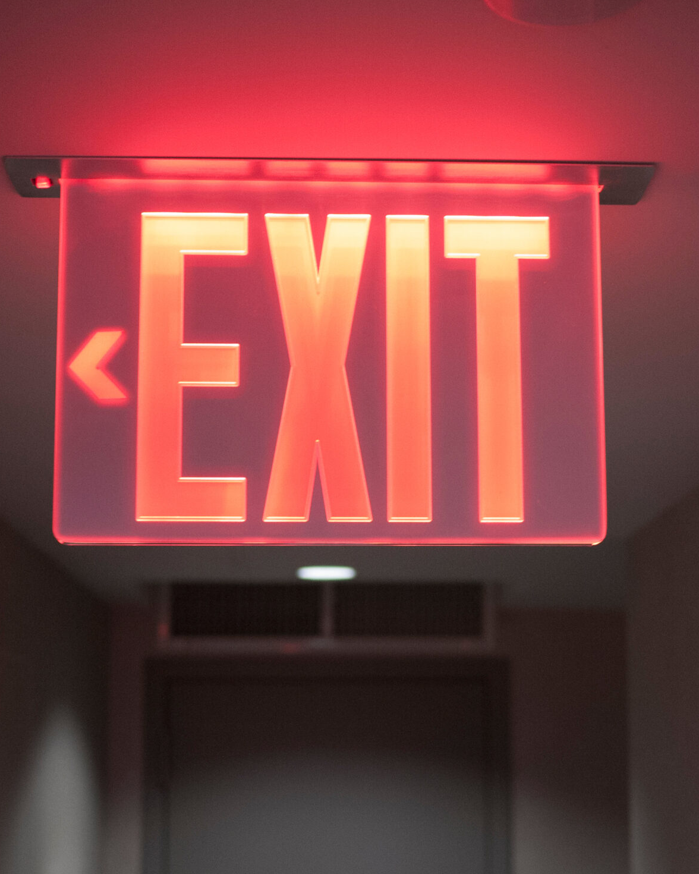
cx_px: 391
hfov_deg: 22.5
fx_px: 1758
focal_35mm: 68
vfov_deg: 27.8
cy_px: 560
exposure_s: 1/60
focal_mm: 20
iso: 400
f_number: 1.7
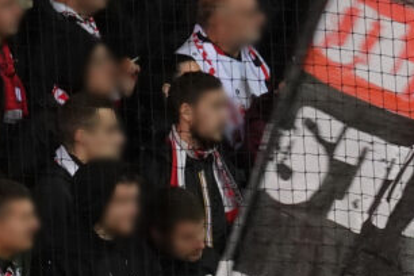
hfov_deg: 2.5
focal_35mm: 831
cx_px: 474
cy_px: 646
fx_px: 9556
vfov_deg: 1.7
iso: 800
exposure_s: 1/80
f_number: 4
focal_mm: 58.29
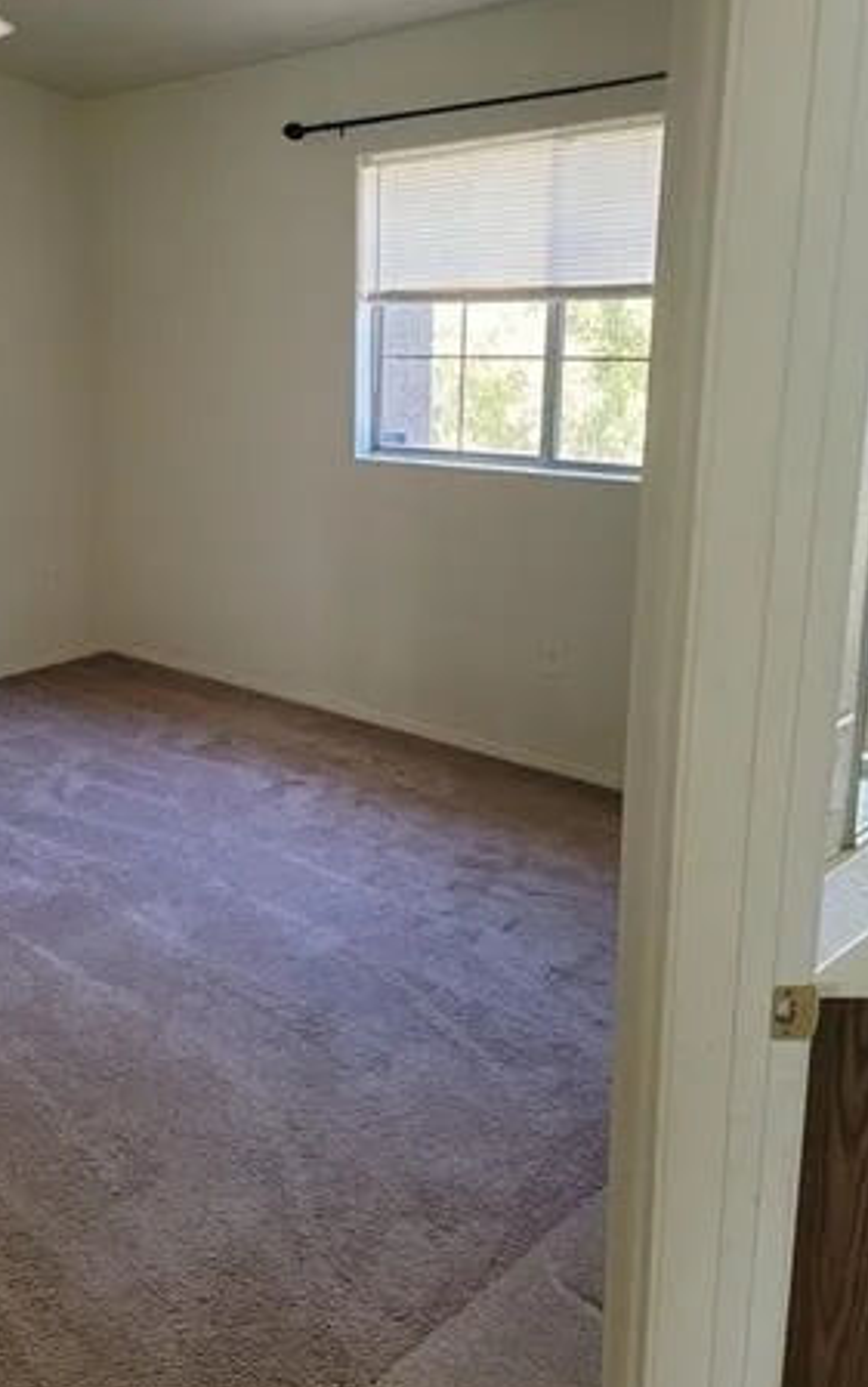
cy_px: 627
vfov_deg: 56.6
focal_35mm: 34
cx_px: 185
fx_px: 1286
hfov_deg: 36.2
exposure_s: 1/59
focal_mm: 6.7
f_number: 1.8
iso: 250
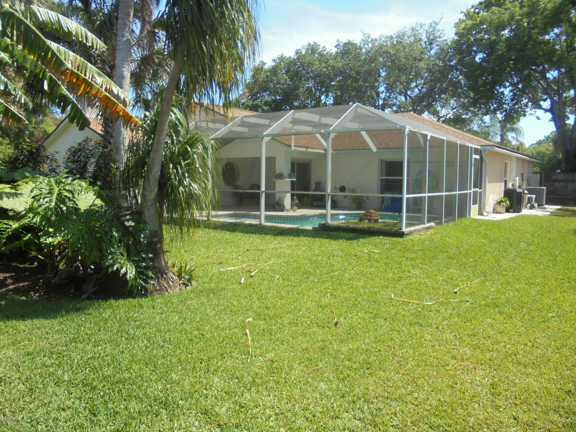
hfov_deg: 67.3
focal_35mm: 26
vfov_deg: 53.1
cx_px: 288
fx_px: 433
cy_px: 216
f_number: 3.5
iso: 100
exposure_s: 1/500
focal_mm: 4.6
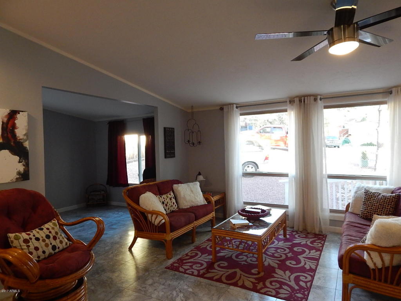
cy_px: 150
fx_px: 266
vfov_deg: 58.9
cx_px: 200
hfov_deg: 73.9
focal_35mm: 23
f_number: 3
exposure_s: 1/30
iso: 360
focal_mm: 4
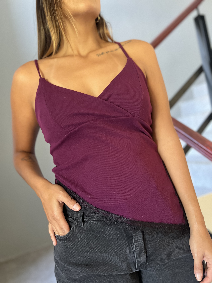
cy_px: 142
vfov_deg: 67.3
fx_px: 212
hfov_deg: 53.1
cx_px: 106
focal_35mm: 26
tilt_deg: +1.1
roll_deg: +11.7
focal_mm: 5.7
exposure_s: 1/50
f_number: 1.5
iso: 400
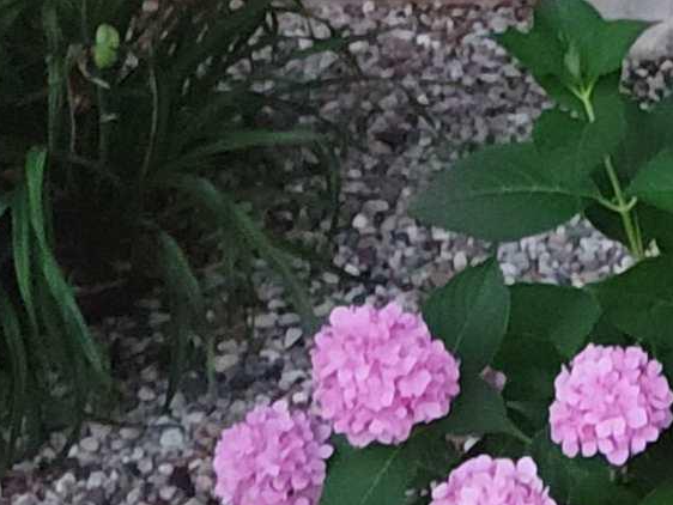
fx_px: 2976
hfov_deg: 11.1
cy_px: 401
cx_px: 1538
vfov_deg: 9.7
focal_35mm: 153
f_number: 2
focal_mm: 5.9
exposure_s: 1/15
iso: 1600
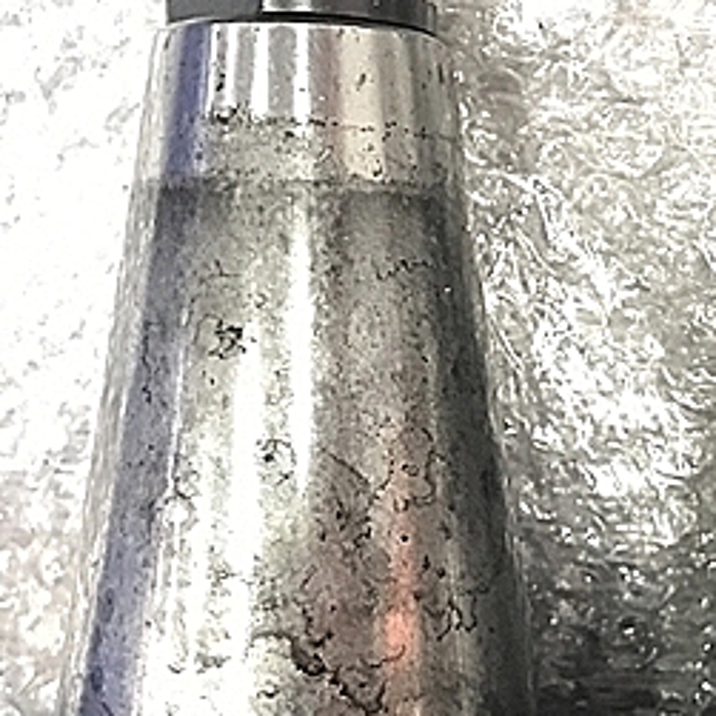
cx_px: 616
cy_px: 388
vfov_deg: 27.3
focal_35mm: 63
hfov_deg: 26.6
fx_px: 1474
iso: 100
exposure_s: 1/15
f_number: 1.8
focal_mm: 3.99
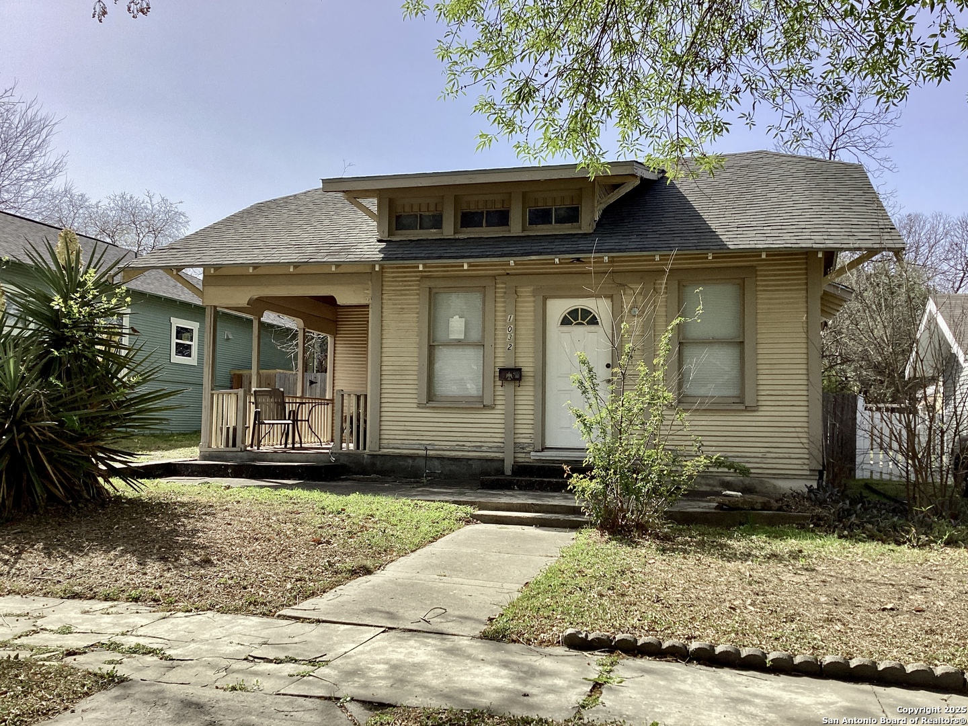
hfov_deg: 58.4
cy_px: 363
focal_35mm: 31
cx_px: 484
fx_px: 867
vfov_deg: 45.4
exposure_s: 1/1116
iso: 25
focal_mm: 3.3
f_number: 2.4
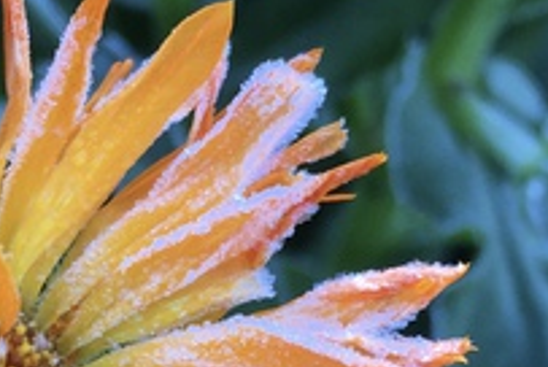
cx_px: -30
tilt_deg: -63.1
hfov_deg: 21.8
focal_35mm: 89
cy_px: 478
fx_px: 1357
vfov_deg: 14.7
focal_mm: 4.15
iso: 40
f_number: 2.2
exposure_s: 1/120
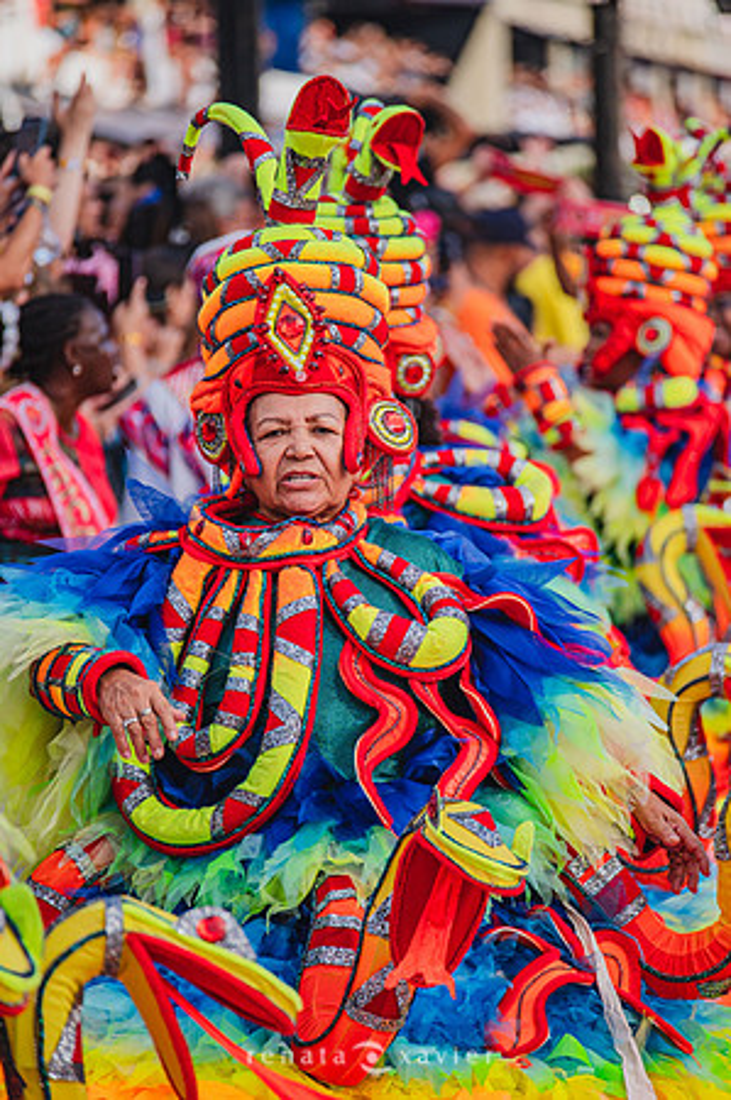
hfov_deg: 4.6
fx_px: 9158
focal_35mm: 300
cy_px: 550
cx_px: 366
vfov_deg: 6.9
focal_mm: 300
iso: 640
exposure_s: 1/1600
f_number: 5.6
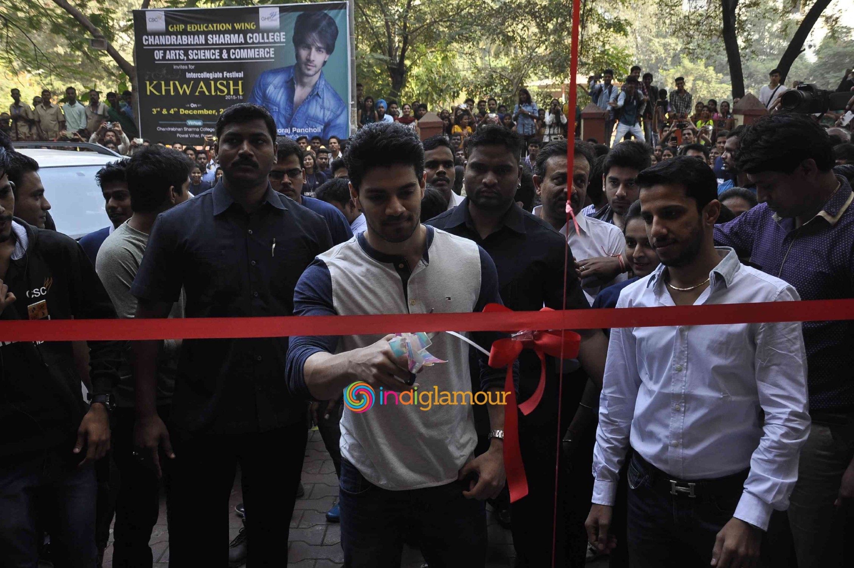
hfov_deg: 53.2
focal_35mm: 36
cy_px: 284
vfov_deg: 36.8
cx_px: 427
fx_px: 853
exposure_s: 1/200
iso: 400
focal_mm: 24
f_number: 5.6
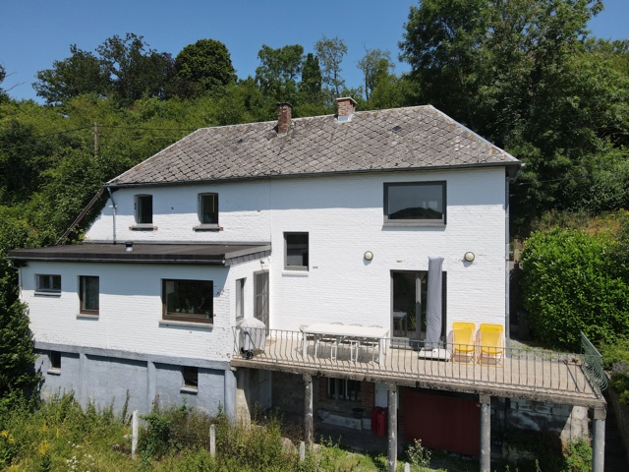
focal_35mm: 24
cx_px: 314
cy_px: 236
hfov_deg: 71.6
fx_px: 436
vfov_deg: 56.8
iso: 110
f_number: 2.8
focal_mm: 4.5
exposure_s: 1/1000
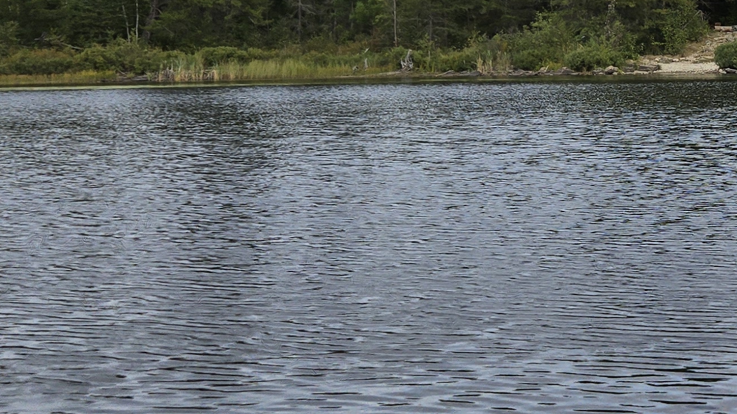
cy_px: 68
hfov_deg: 25.7
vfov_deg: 15.6
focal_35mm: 77
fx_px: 1505
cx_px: 792
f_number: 1.8
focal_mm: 5.4
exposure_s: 1/1099
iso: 25
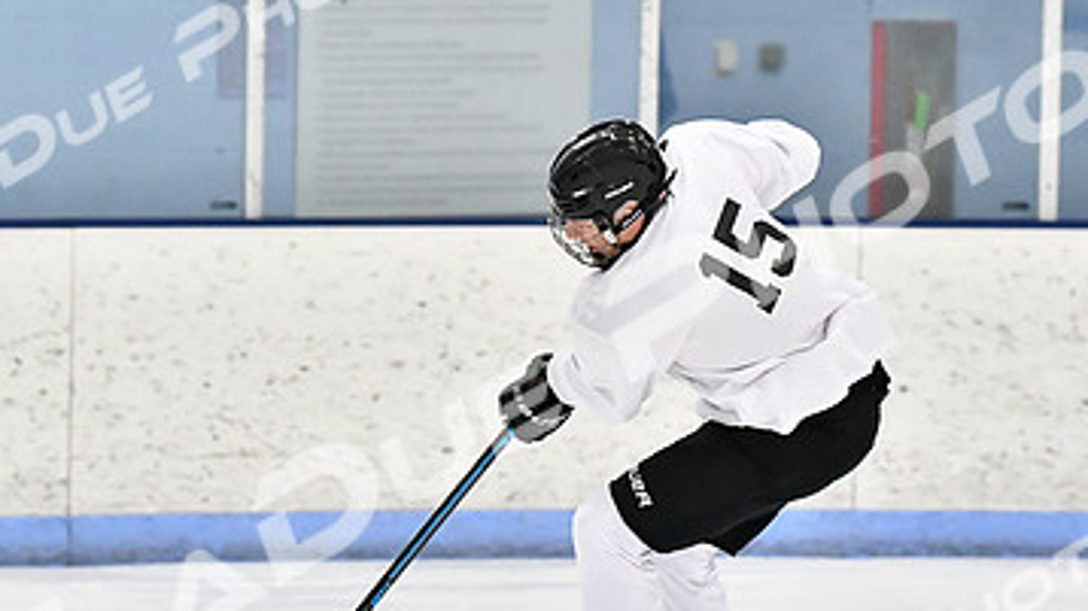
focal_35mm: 382
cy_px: 427
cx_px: 438
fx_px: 11016
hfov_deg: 5.7
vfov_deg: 3.2
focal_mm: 150
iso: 6400
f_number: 3.2
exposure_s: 1/1250
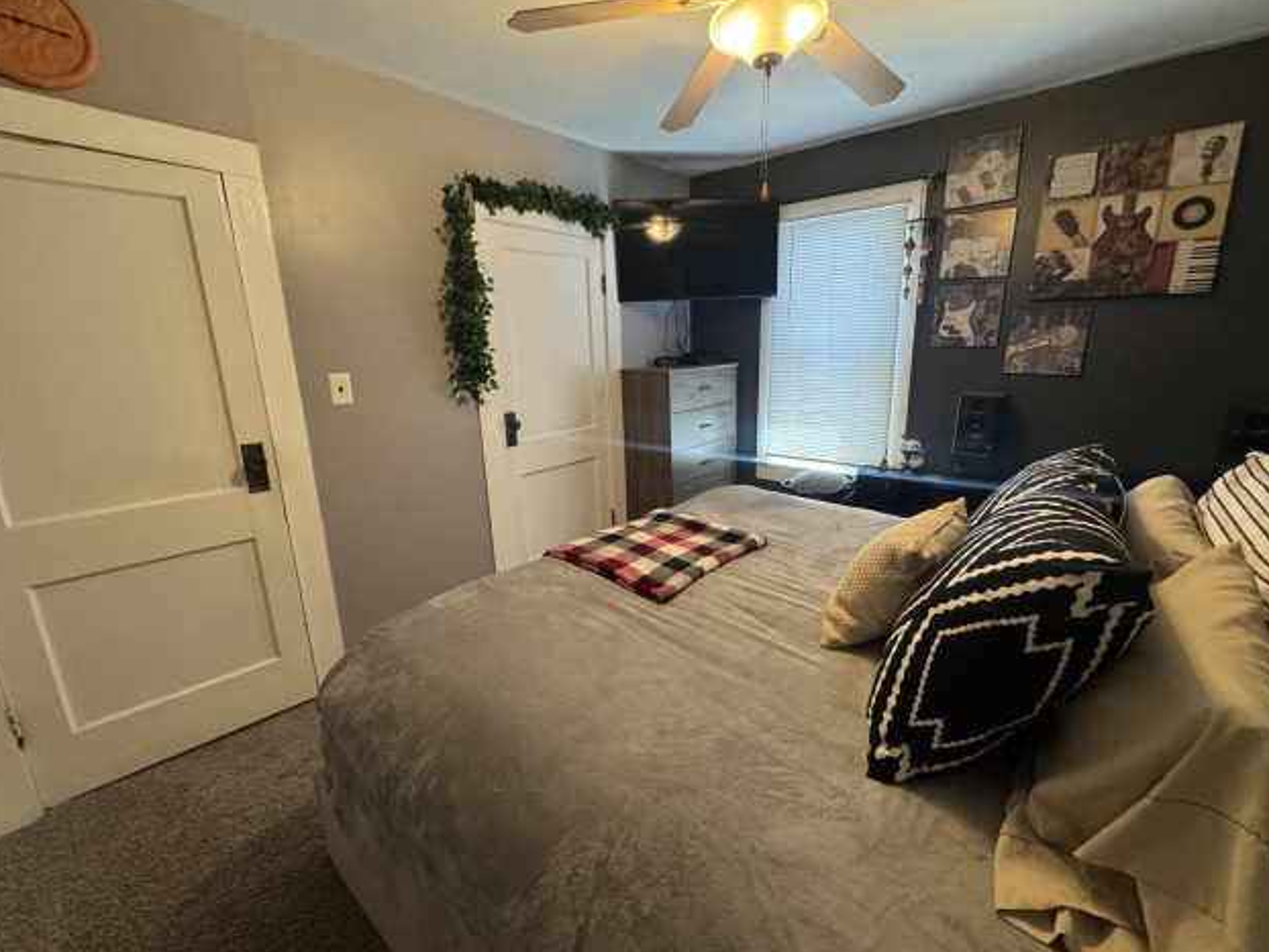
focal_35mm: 15
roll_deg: +1.0
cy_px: 467
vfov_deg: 81.8
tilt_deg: -13.9
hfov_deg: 98.1
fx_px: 550
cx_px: 668
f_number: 2.2
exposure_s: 1/60
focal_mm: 2.22
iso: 400
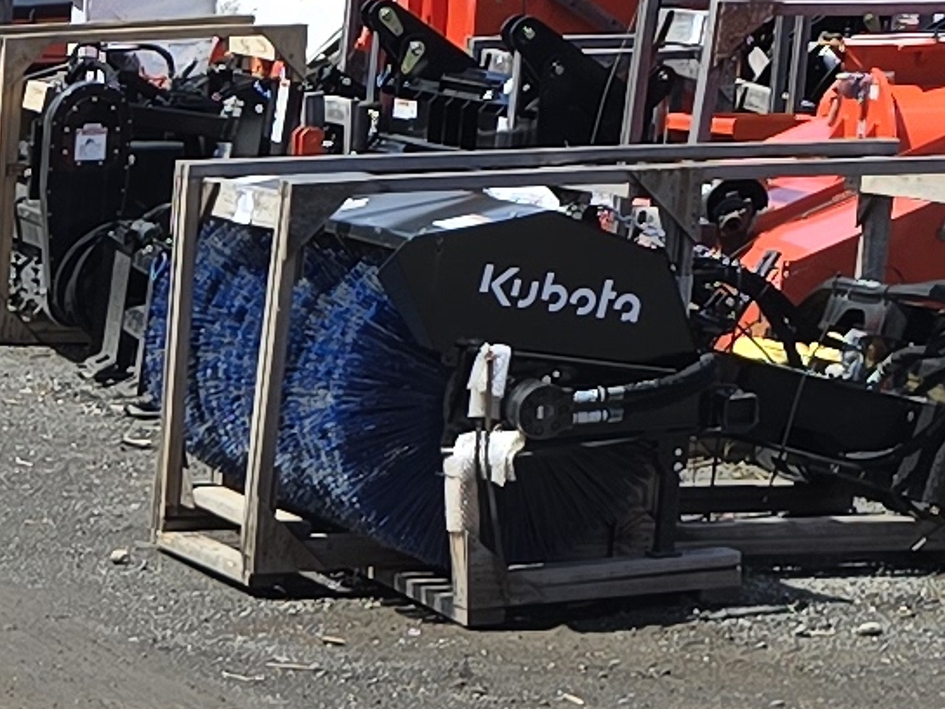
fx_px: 4614
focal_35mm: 169
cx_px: -1232
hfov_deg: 10.3
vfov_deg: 8.3
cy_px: 1527
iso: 12
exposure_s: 1/805
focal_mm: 6.3
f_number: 1.7
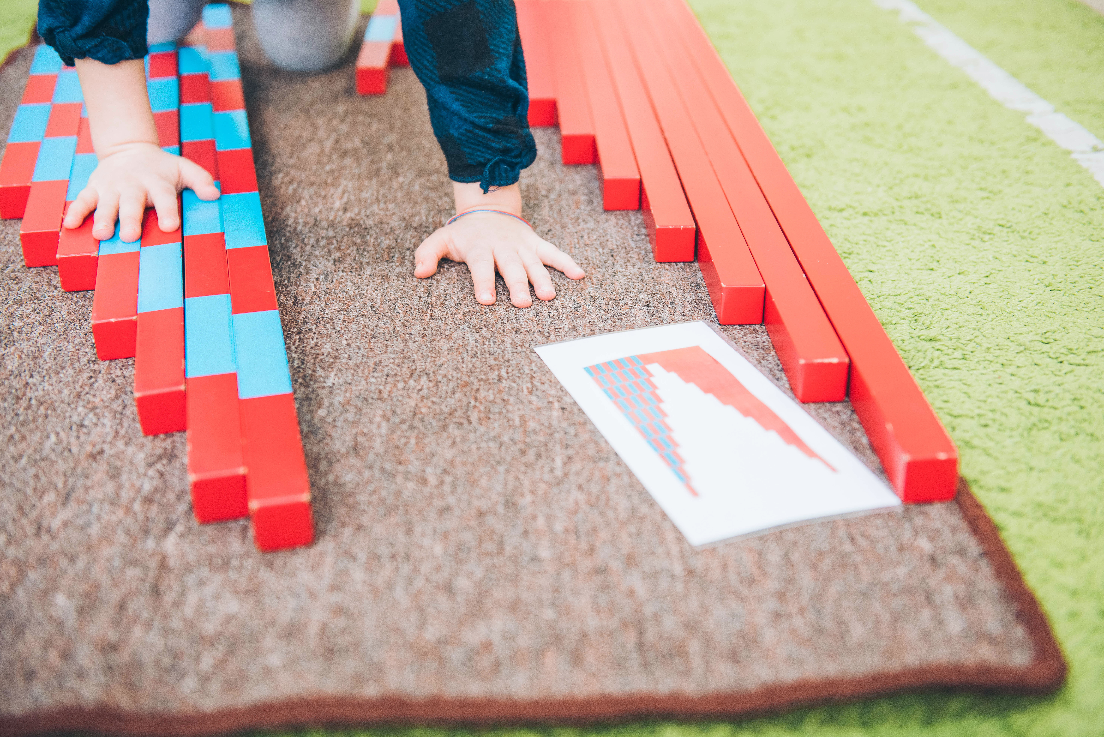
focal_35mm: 45
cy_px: 368
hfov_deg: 43.6
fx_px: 1380
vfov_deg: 29.9
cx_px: 552
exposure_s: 1/125
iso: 250
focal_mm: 45
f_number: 3.2
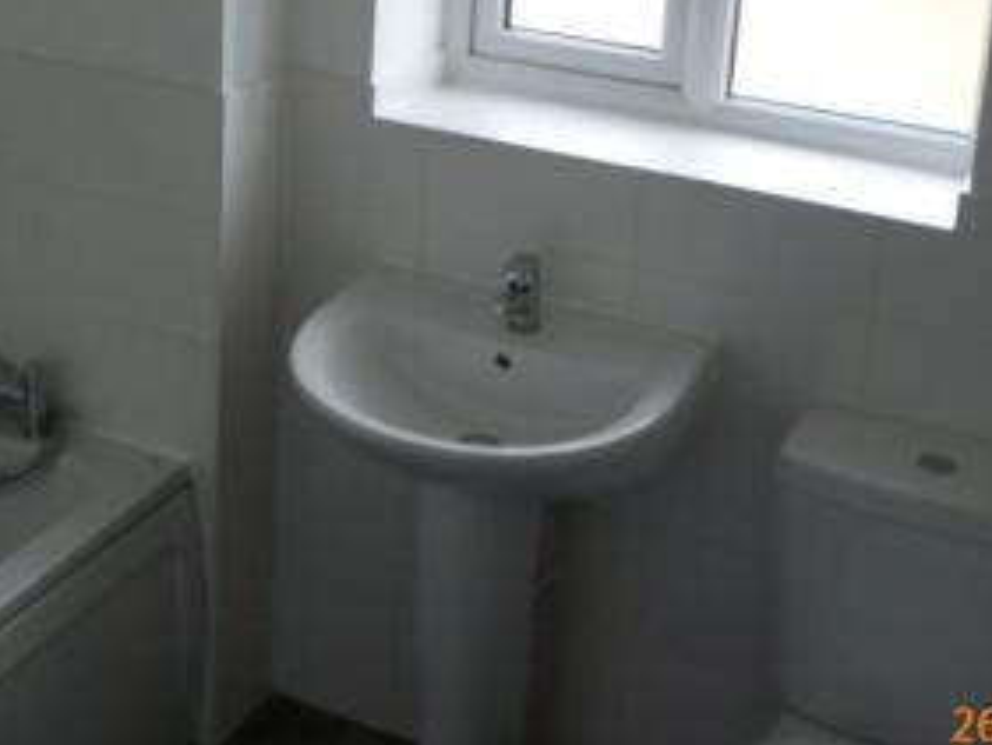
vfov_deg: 24.7
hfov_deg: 33.0
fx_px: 1663
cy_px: 108
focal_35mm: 58
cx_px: 341
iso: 200
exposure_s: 1/60
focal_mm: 5
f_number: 3.1
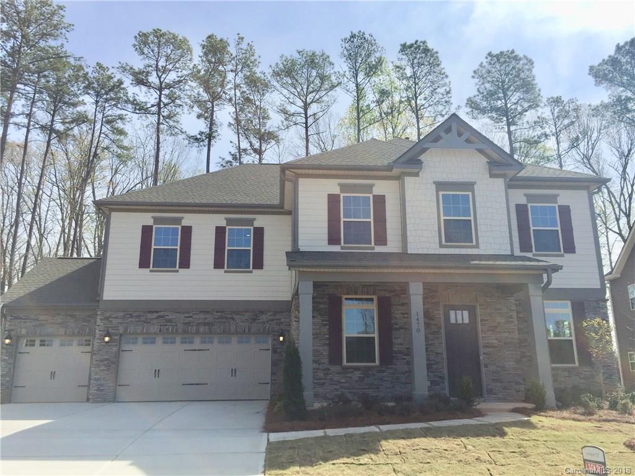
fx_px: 532
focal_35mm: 29
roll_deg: +0.2
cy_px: 238
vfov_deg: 48.2
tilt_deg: +14.1
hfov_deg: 61.7
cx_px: 318
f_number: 2.2
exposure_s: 1/2639
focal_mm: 4.15
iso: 32
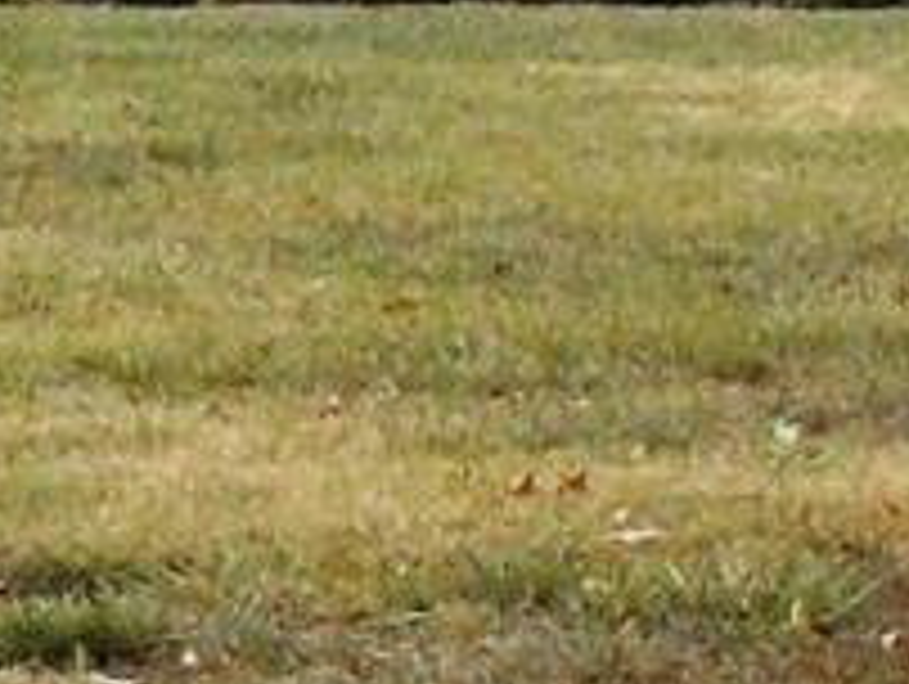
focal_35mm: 293
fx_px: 7703
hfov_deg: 6.8
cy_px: 94
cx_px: 342
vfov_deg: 5.1
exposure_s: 1/125
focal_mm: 6.3
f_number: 2.8
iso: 80
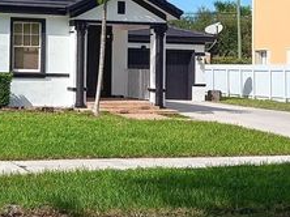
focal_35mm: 75
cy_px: 41
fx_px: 628
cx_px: 3
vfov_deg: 19.4
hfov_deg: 24.8
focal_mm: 3.98
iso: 20
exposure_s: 1/1000
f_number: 1.8
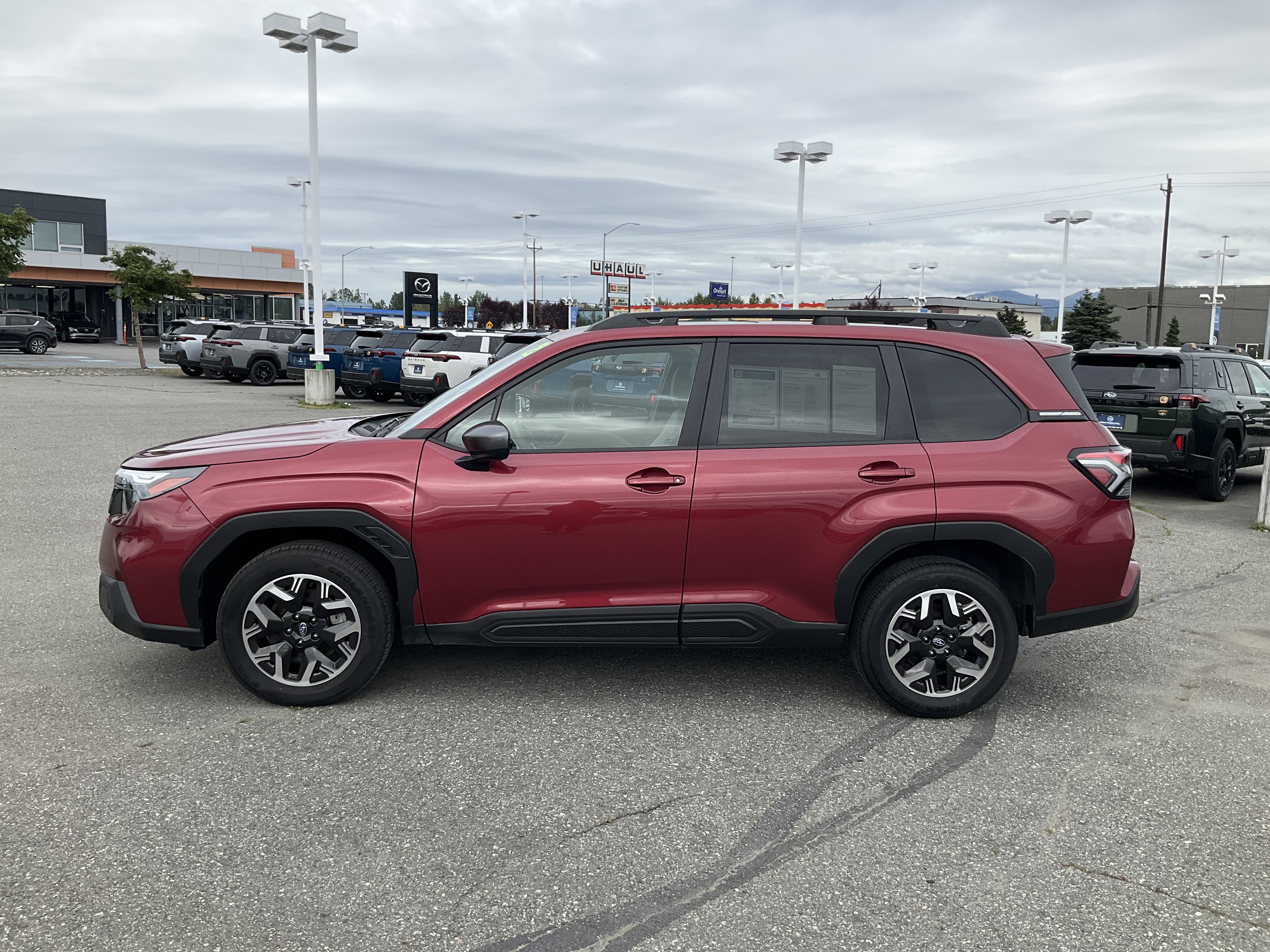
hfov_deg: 61.7
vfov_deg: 48.2
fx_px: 1064
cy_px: 476
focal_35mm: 29
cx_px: 635
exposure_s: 1/1121
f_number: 1.8
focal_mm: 3
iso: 25
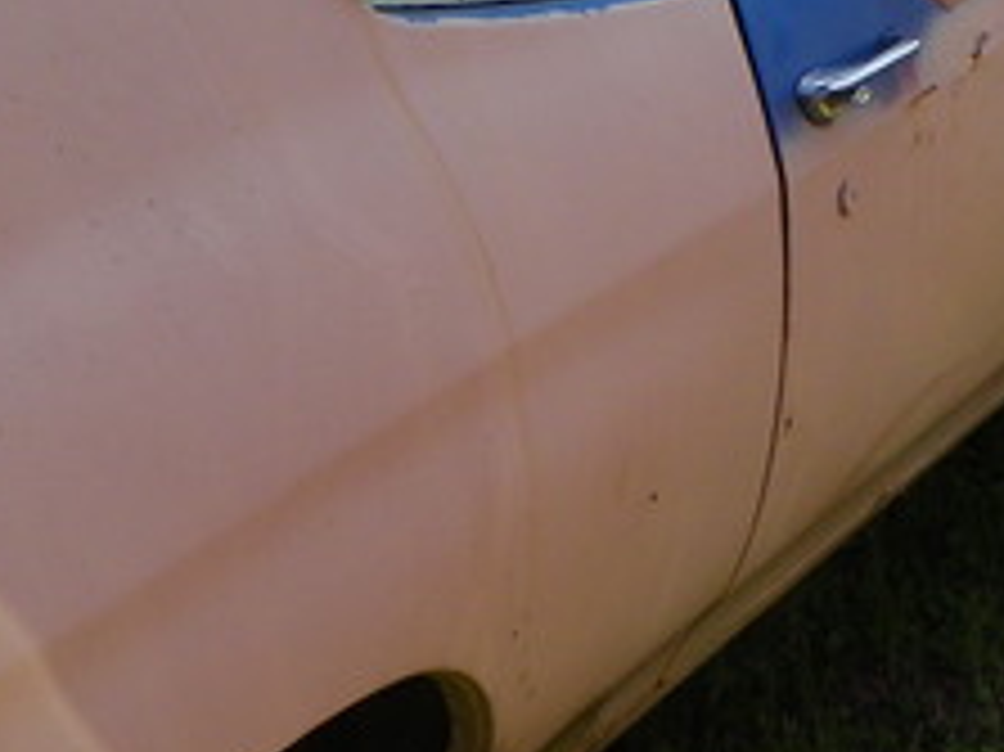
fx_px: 3334
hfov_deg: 17.1
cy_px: 234
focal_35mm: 115
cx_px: 585
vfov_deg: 12.8
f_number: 4
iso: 64
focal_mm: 7.1
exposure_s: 1/400
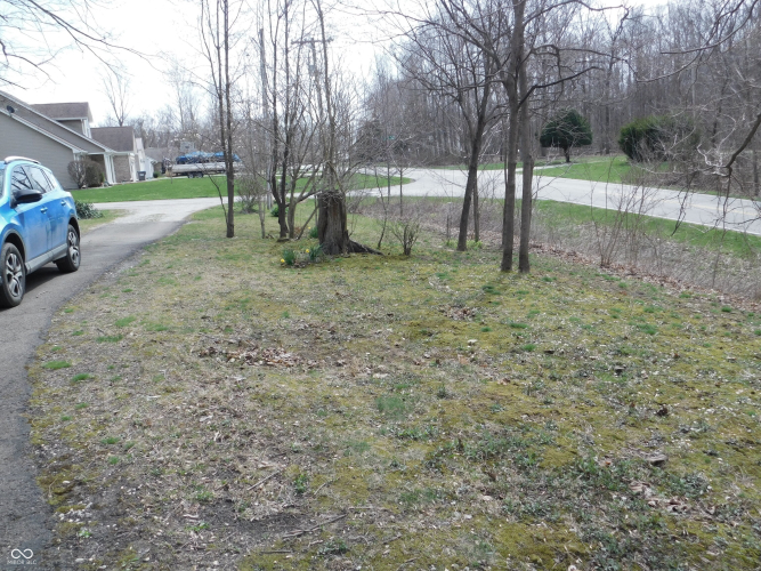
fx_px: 659
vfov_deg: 46.8
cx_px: 380
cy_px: 286
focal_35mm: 30
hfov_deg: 60.0
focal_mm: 5.3
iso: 125
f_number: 3.2
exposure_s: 1/800
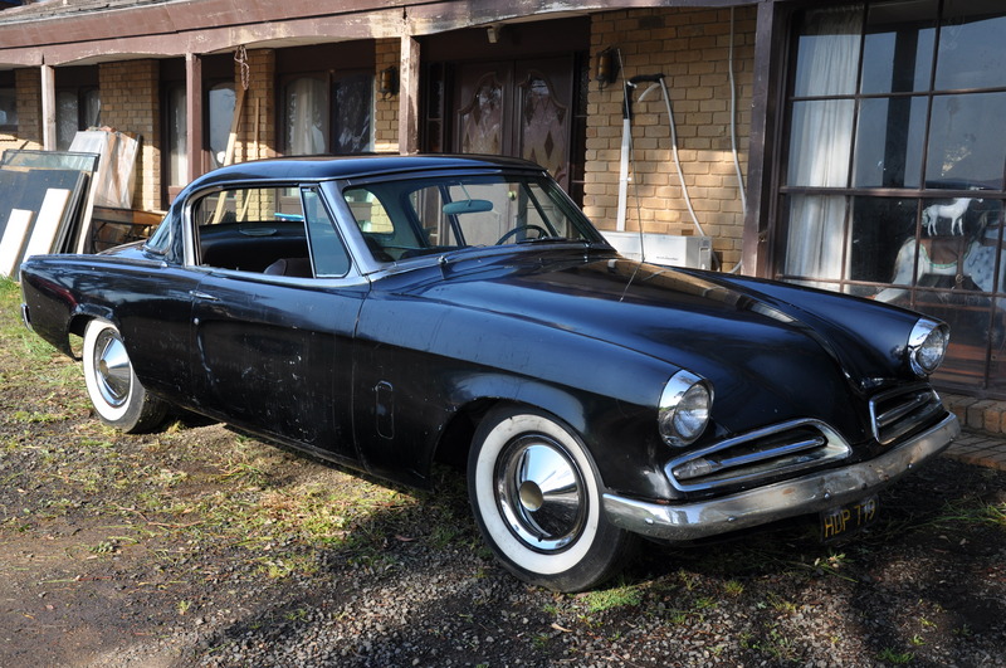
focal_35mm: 42
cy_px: 334
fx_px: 1172
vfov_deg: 31.8
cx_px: 503
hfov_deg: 46.5
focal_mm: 28
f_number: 5.6
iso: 220
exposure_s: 1/125
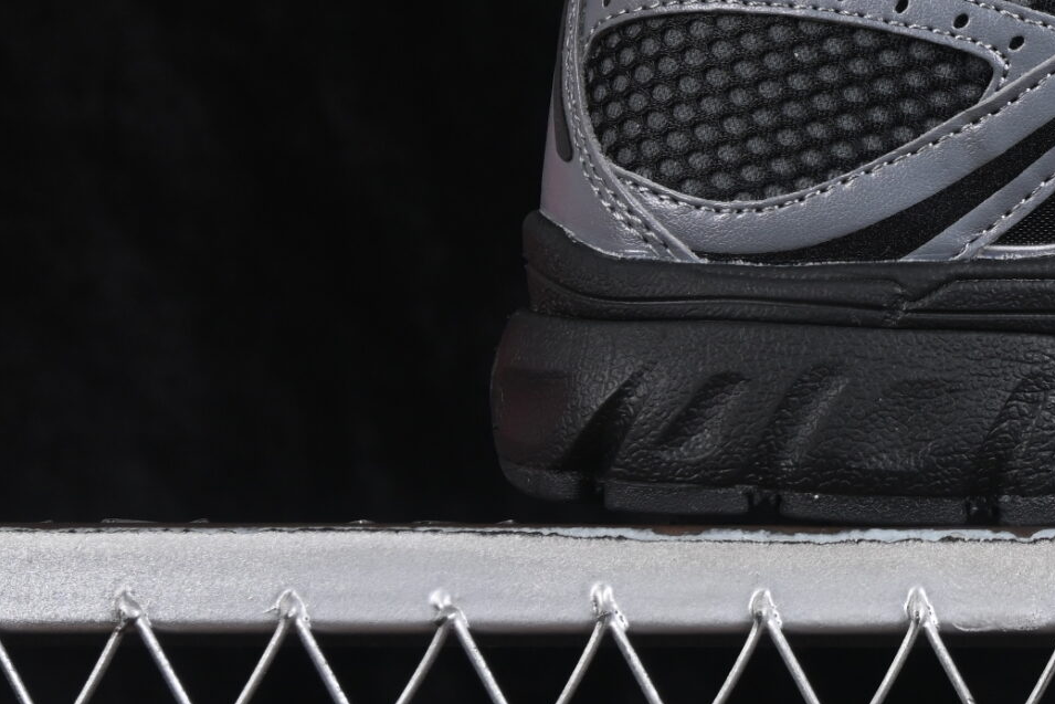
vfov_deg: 6.8
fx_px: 5891
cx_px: 1412
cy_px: -56
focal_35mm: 201
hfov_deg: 10.0
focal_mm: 50
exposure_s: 1/60
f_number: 6.3
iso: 160
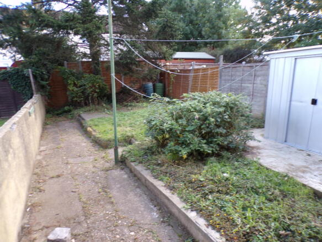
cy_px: 121
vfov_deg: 56.8
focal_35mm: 24
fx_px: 223
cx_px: 161
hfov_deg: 71.6
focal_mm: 4.3
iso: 80
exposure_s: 1/34
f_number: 4.3
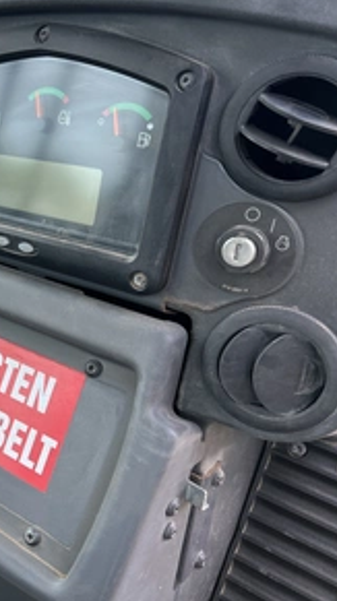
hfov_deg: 26.9
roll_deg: +1.3
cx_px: -64
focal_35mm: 39
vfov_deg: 51.6
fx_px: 622
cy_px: 293
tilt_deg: -27.9
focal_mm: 5.7
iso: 40
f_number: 1.5
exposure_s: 1/261
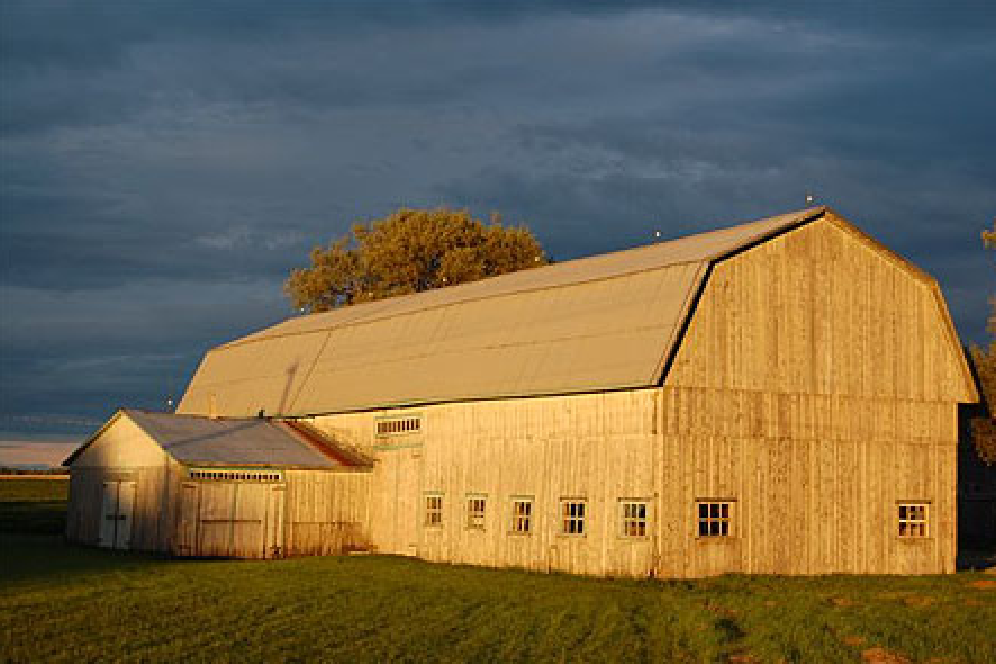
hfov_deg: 32.9
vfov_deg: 22.2
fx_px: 1687
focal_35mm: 61
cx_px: 501
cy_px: 335
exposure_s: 1/160
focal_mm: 40
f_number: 6.3
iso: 200
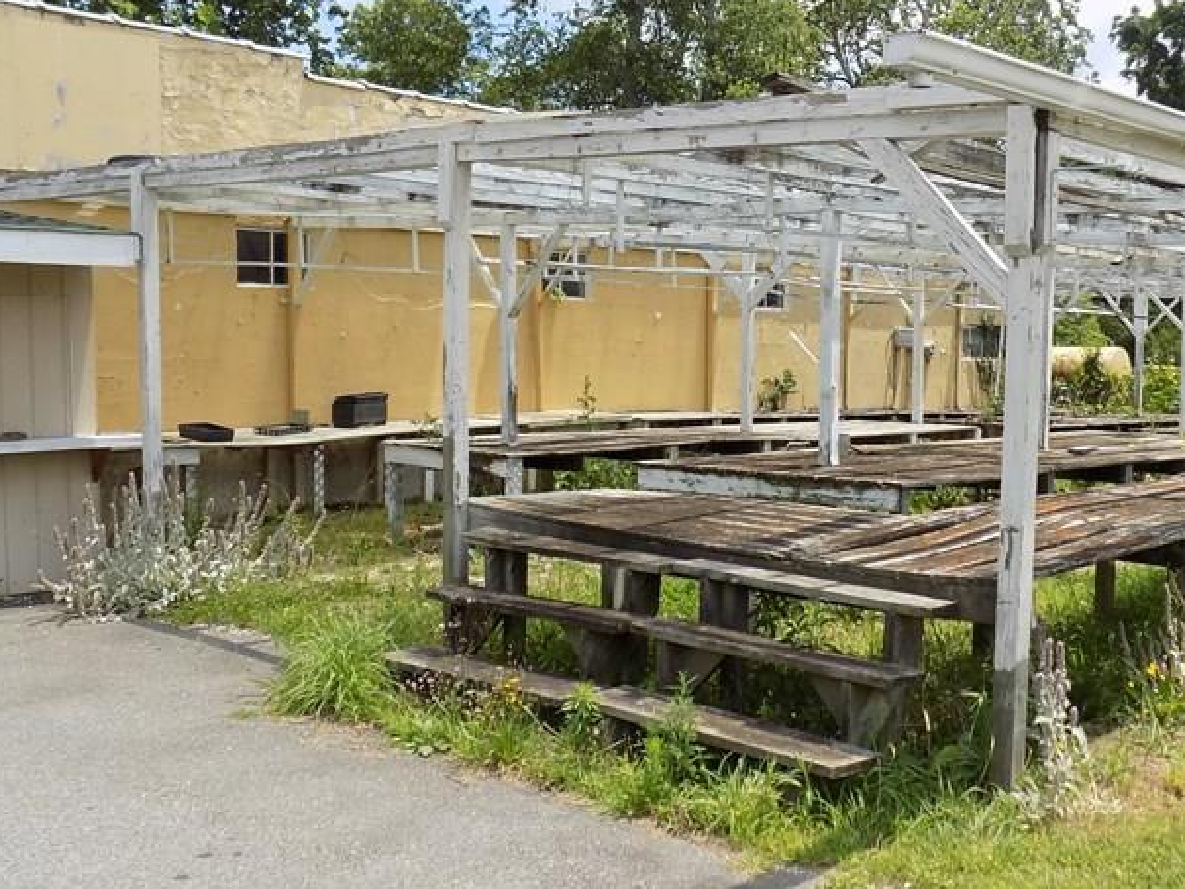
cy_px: 451
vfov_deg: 36.8
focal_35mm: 39
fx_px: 1335
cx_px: 679
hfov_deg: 47.7
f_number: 3.1
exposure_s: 1/640
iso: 80
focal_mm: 4
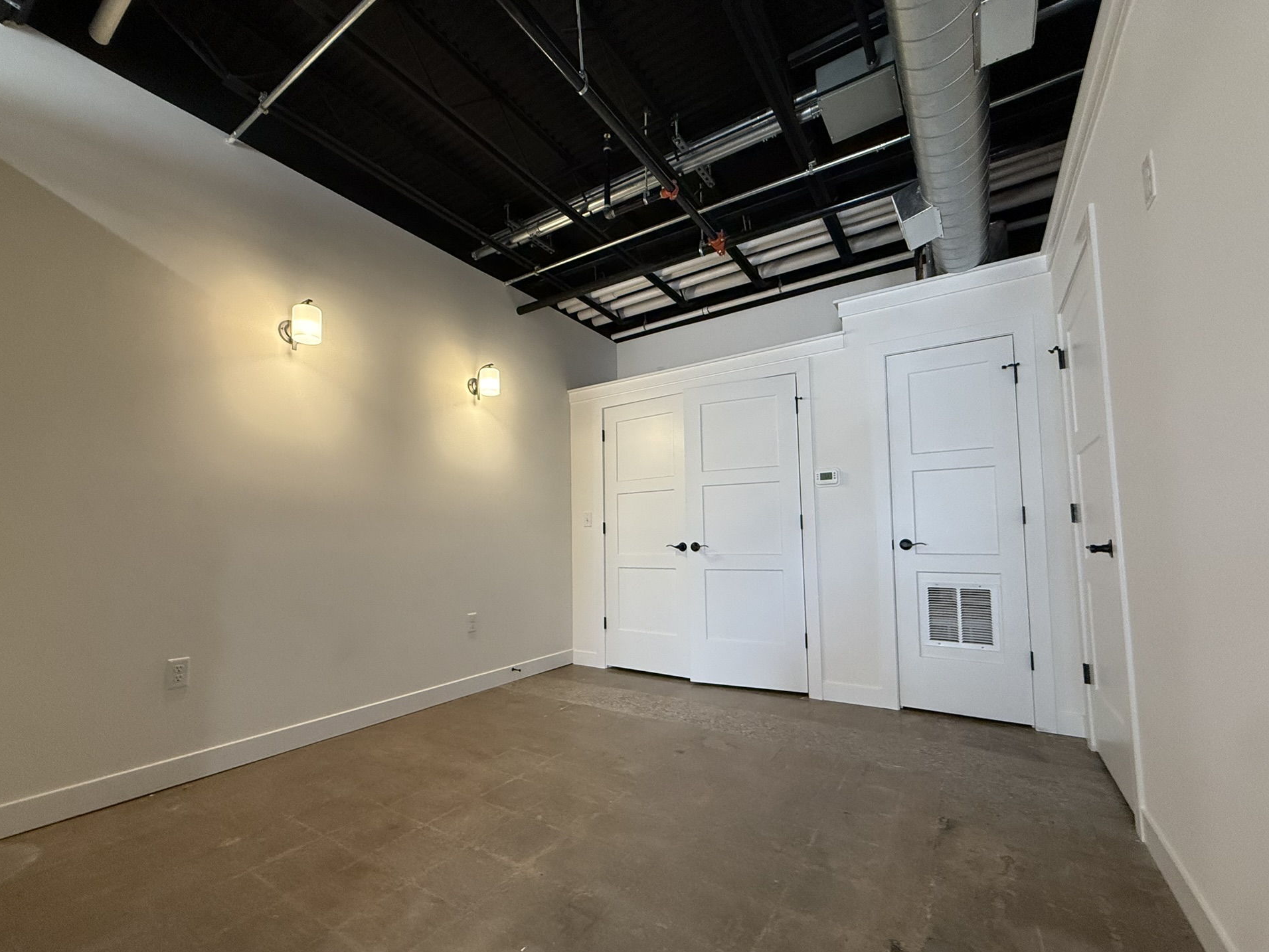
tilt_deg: +4.8
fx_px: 550
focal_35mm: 15
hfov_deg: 98.1
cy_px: 505
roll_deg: +0.8
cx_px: 609
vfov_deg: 81.7
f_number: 2.2
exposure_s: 1/120
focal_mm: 2.22
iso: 400
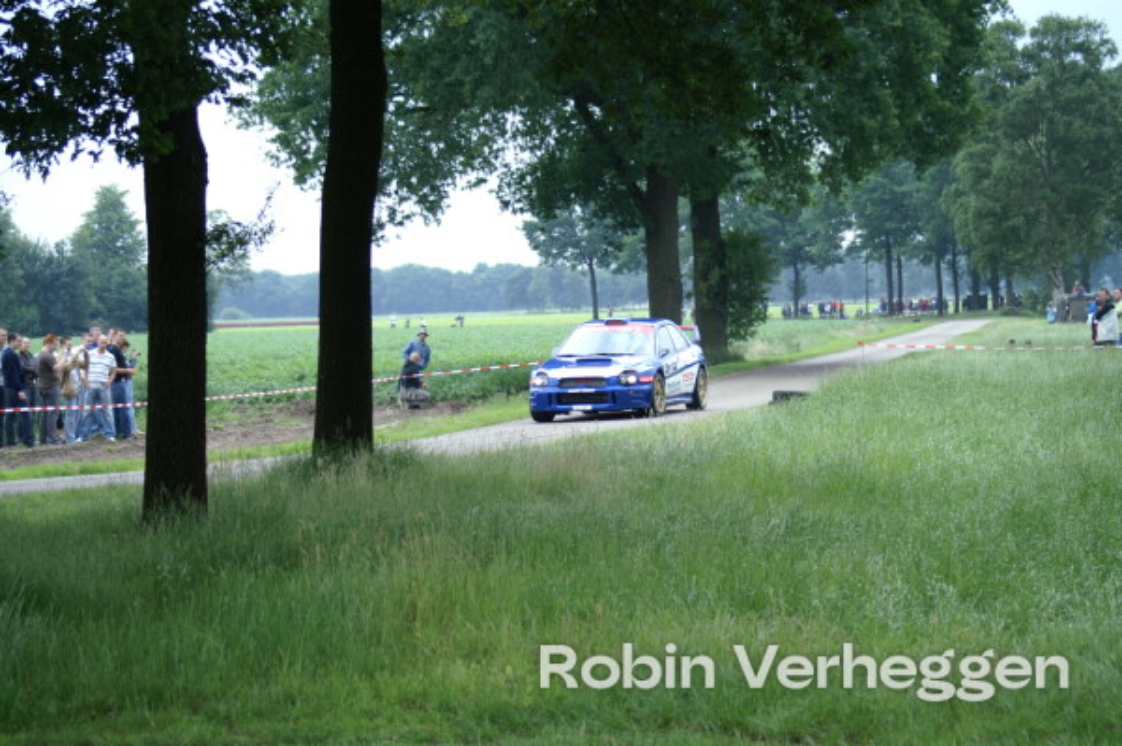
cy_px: 373
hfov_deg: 18.2
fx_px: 3503
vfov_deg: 12.2
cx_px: 561
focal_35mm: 112
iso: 200
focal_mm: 75
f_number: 4.5
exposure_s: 1/320
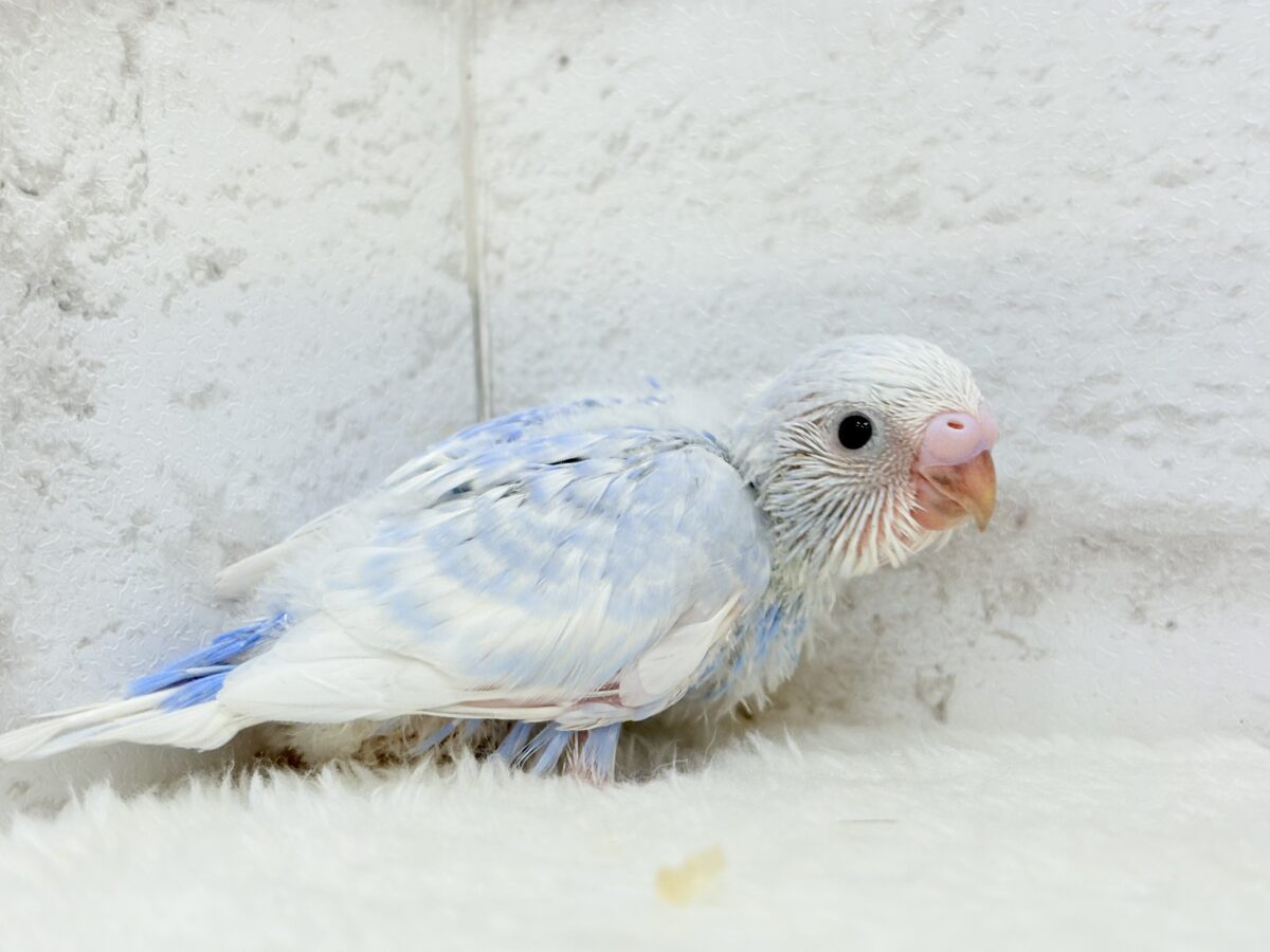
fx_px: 1908
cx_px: 635
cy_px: 476
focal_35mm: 52
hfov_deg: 36.8
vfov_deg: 28.0
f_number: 1.6
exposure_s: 1/100
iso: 64
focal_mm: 5.96
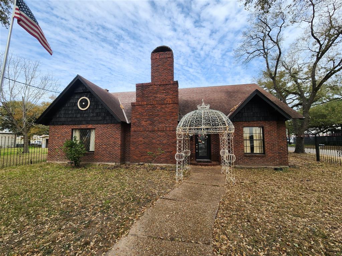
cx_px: 171
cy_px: 128
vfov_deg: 89.9
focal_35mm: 13
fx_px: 128
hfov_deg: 106.2
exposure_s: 1/761
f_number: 2.2
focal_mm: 2.2
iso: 50
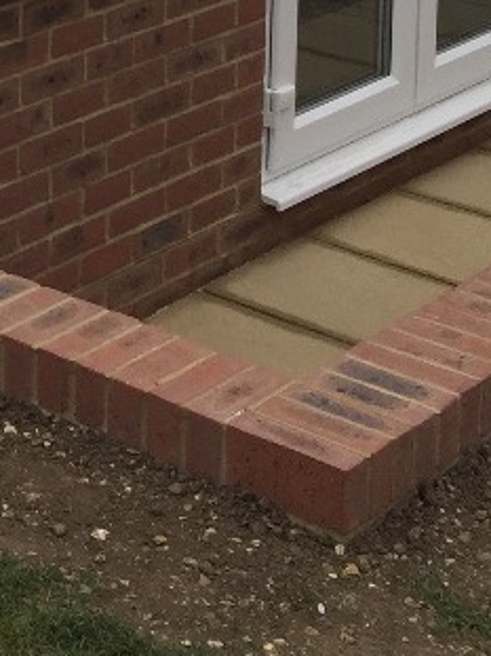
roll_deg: -0.9
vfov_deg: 15.8
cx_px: -166
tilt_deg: -5.2
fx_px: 2120
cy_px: -392
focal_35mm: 112
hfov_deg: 12.7
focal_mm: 4.15
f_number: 2.2
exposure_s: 1/233
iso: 32
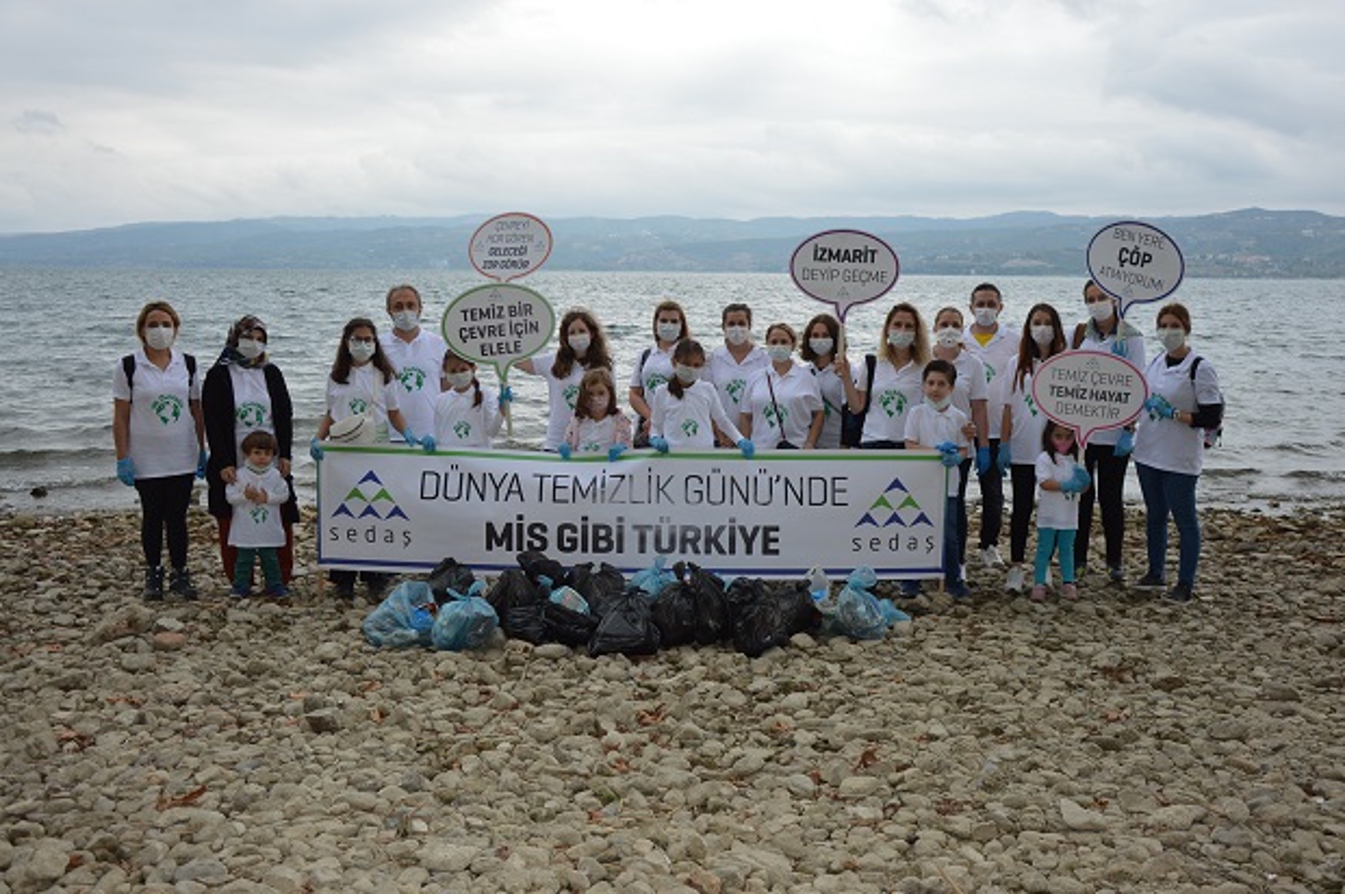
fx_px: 1232
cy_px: 447
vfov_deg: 39.9
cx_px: 672
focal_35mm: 33
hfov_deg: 57.3
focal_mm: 22
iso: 100
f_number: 4
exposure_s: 1/125
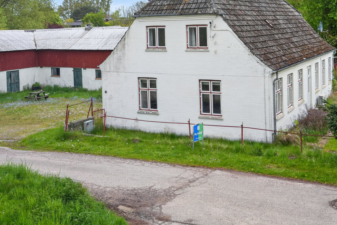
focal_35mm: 48
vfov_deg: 27.4
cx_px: 165
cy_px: 40
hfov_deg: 41.1
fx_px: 449
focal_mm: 29
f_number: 8
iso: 400
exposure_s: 1/250
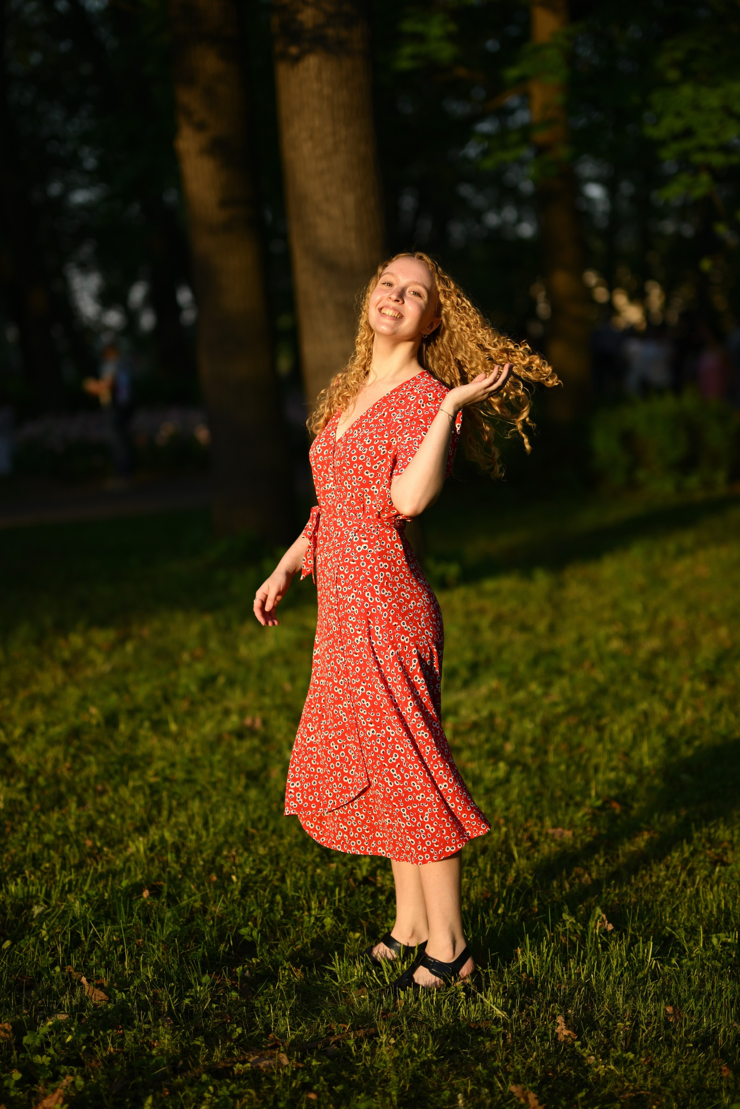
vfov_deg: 39.6
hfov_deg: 27.0
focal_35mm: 50
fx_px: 1541
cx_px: 370
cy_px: 554
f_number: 1.2
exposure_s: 1/2000
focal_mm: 50
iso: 64
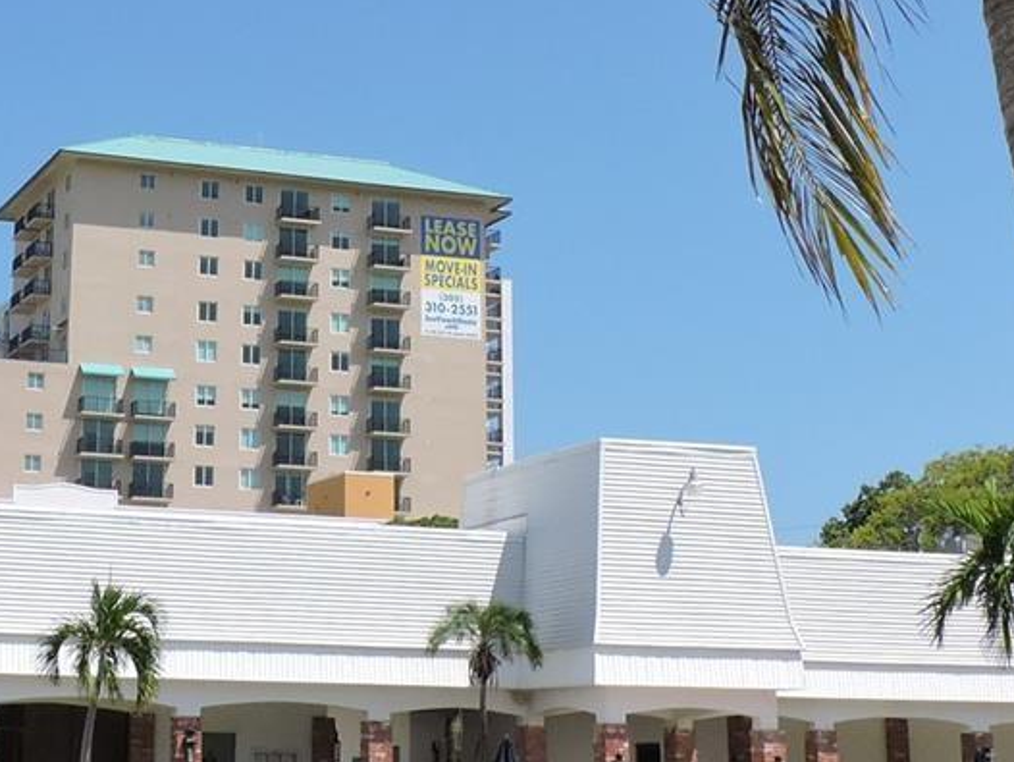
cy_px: 162
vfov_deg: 20.0
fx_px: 2139
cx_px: 235
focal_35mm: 73
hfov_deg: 26.3
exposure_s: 1/2000
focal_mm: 4.3
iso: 180
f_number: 3.3
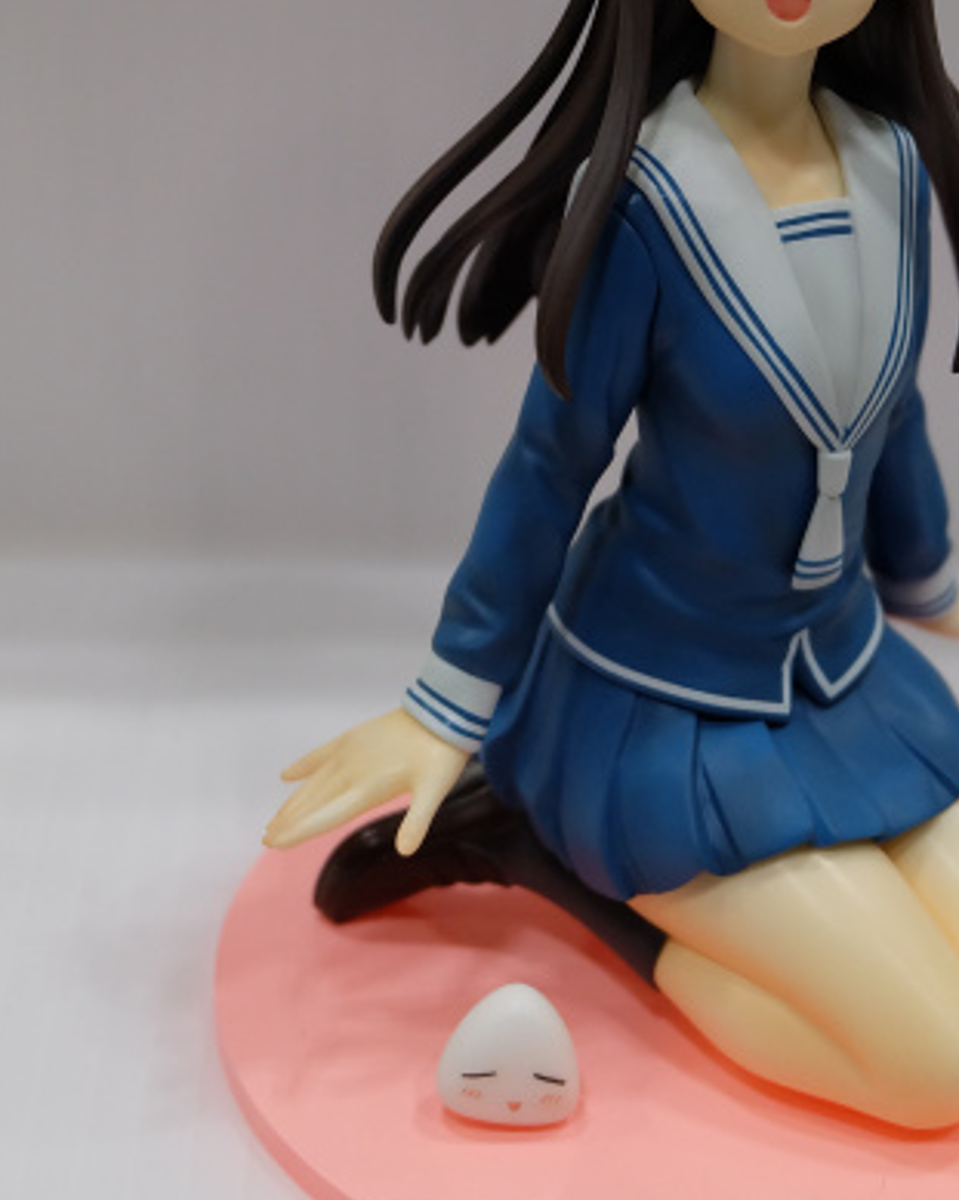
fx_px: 3017
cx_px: 754
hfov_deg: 17.9
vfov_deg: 22.3
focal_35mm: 85
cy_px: 355
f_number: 4.7
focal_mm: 29.5
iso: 1600
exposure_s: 1/125
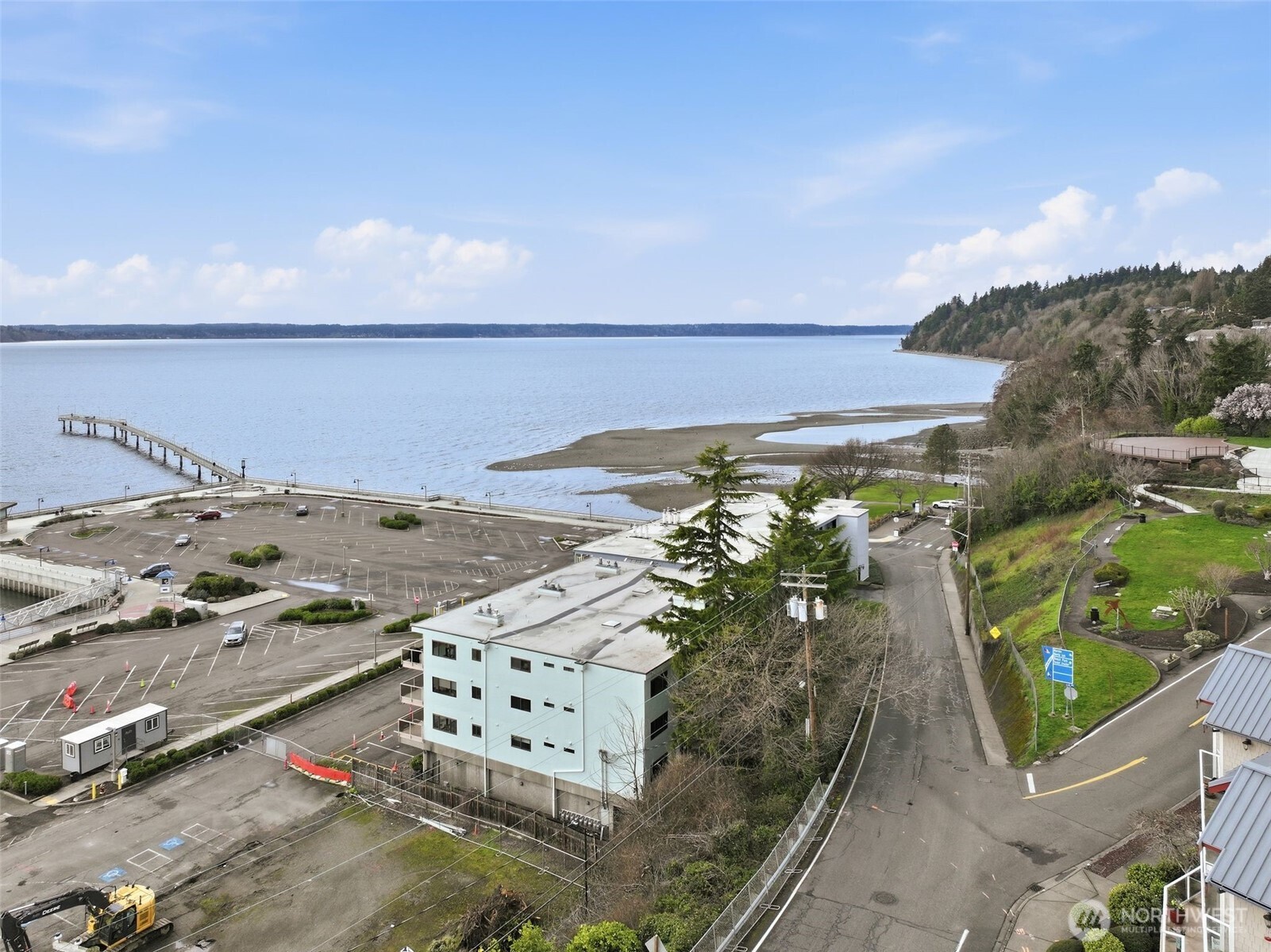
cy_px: 476
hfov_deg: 71.6
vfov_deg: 56.8
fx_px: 881
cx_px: 636
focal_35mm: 24
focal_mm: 12.3
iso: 180
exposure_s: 1/2000
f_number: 2.8
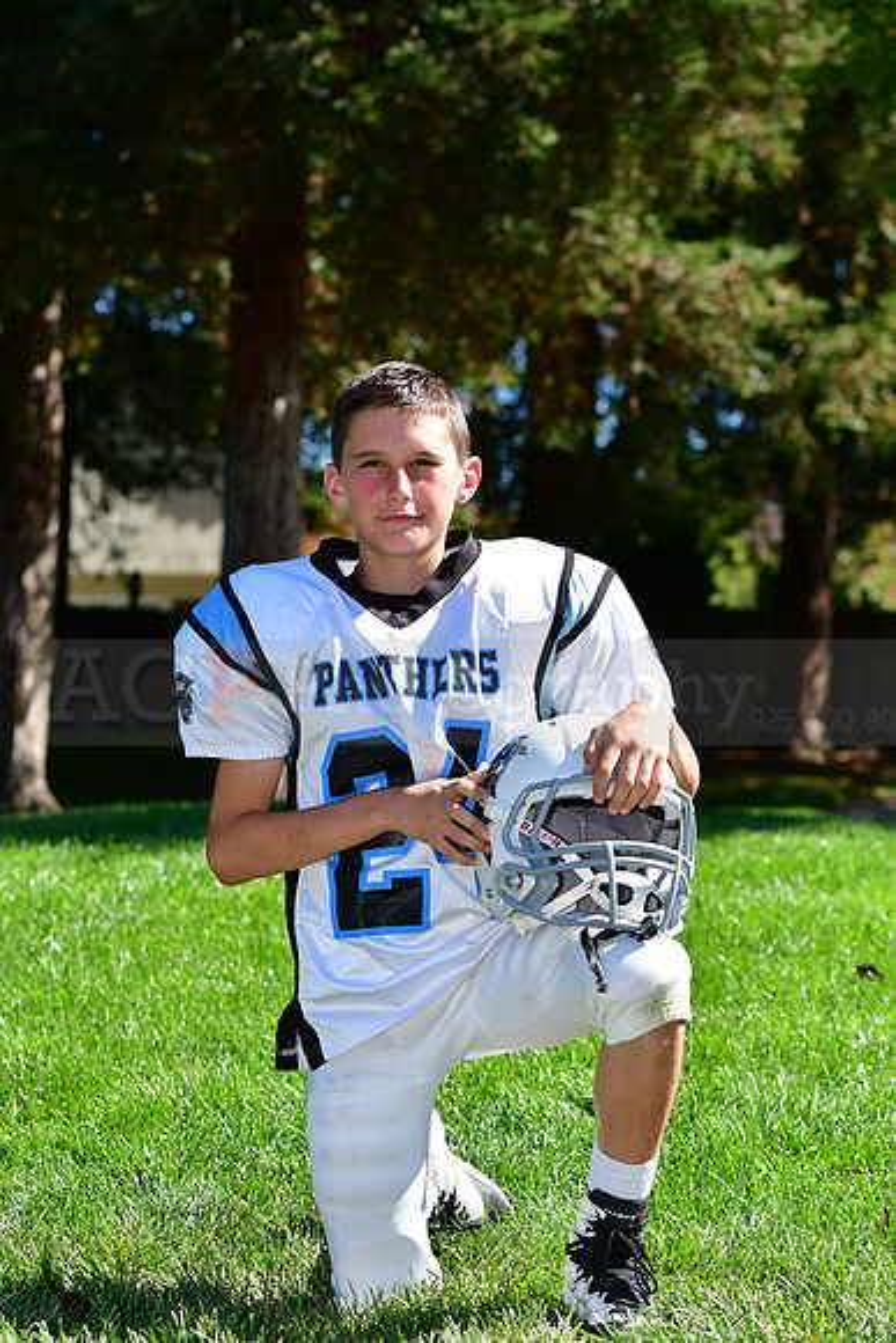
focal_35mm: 105
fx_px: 3917
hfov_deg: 13.0
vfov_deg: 19.5
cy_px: 672
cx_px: 448
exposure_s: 1/2000
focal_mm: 70
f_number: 4.5
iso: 400
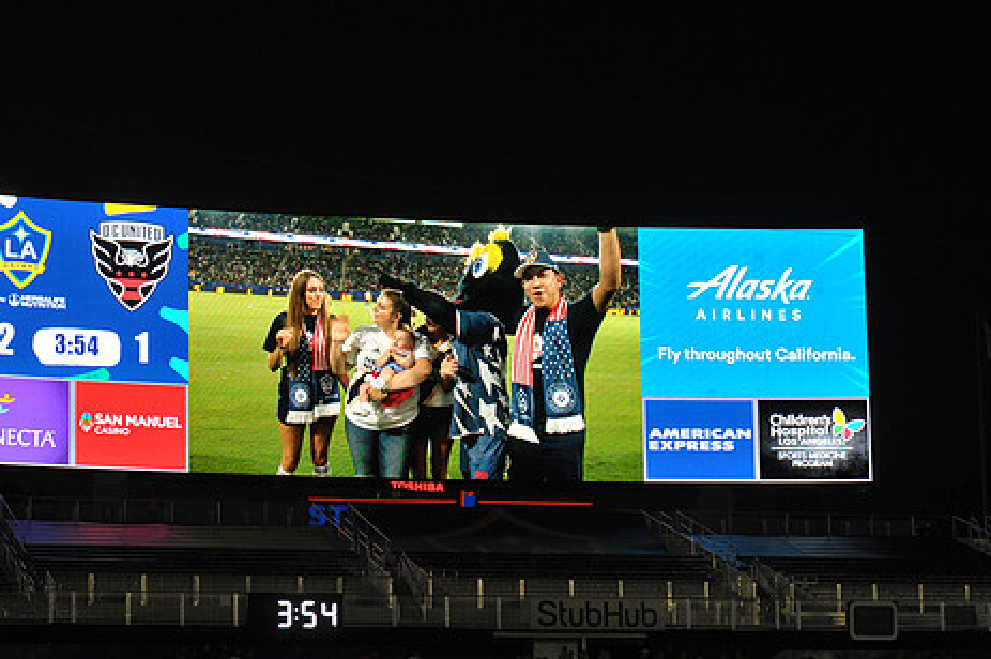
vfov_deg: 11.5
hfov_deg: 17.2
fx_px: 3273
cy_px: 370
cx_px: 434
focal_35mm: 119
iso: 1250
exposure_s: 1/320
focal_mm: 95
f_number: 9
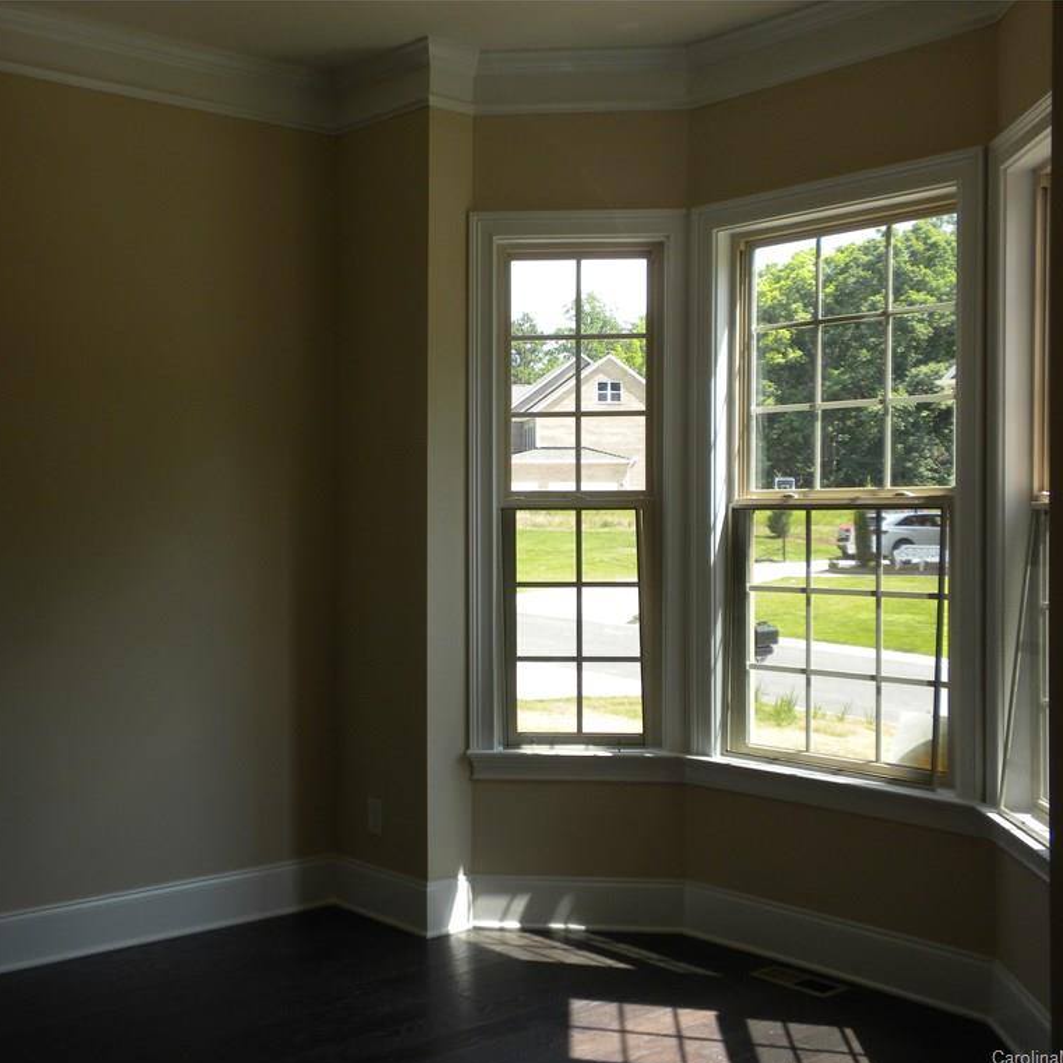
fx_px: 1529
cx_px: 437
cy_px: 535
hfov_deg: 38.2
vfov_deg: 38.3
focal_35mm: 44
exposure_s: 1/106
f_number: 3.5
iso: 64
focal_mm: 6.6
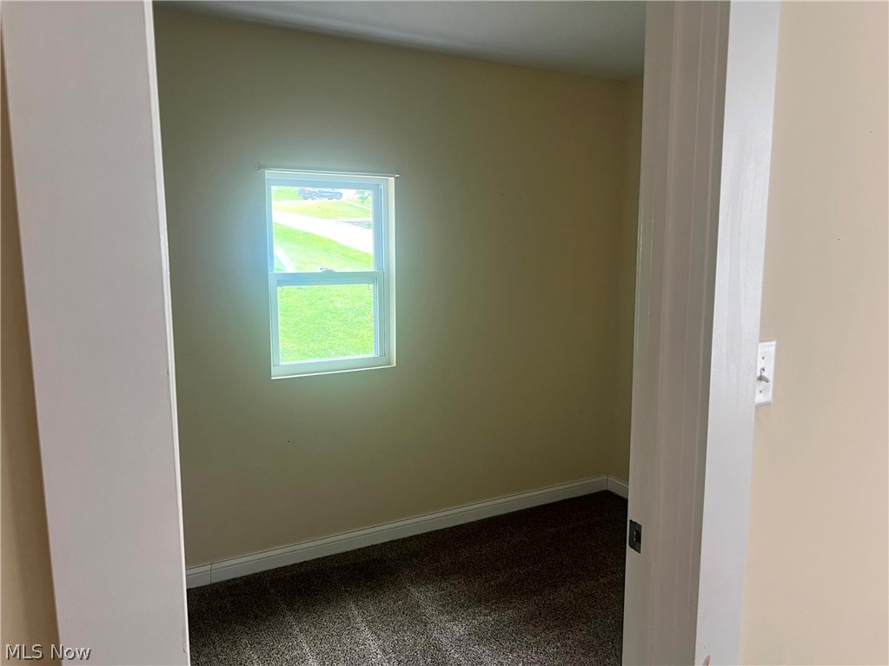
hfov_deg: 67.3
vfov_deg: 53.1
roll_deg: +0.2
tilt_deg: -8.8
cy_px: 333
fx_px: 668
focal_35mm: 26
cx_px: 444
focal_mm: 5.7
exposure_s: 1/60
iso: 100
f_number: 1.5
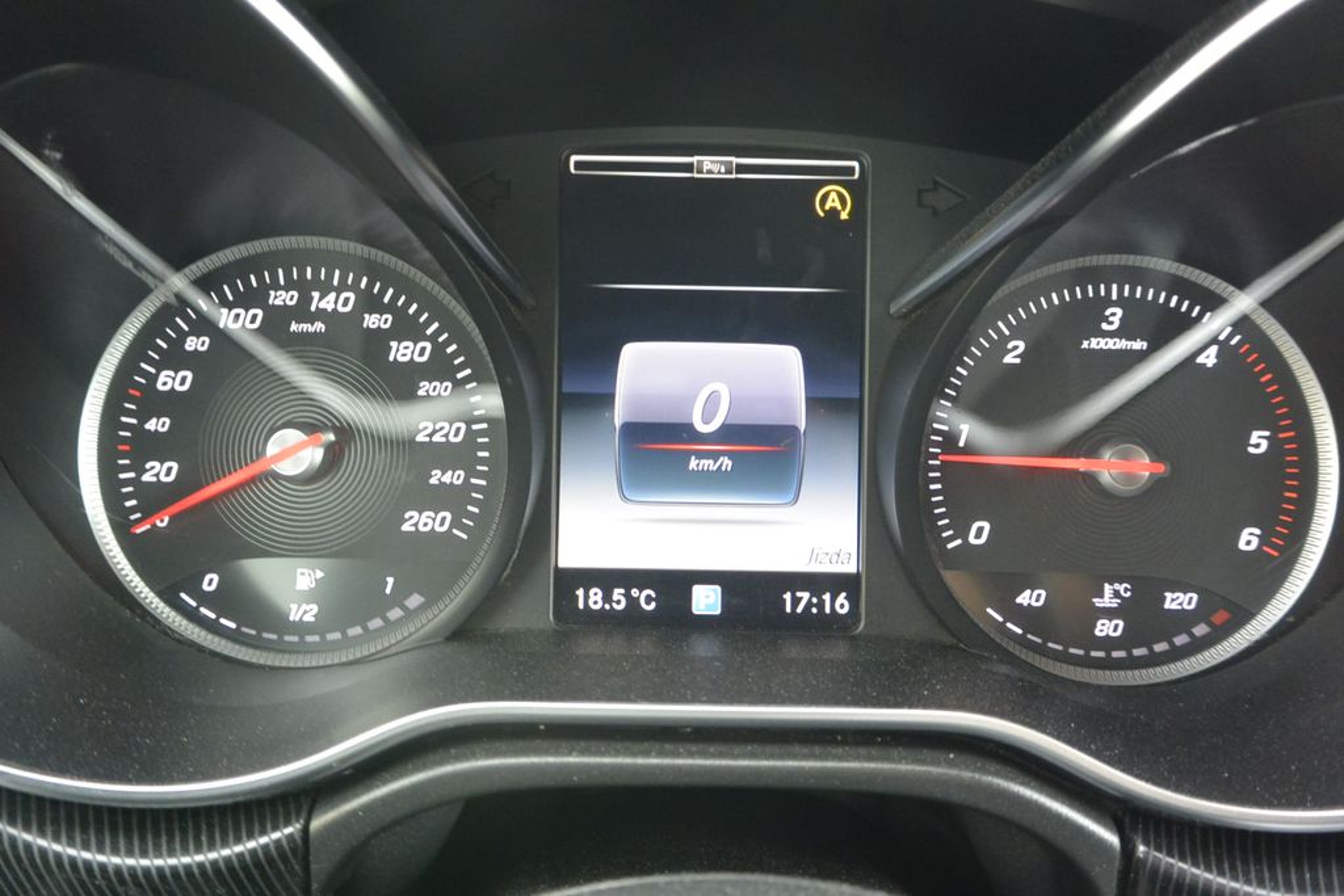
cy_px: 448
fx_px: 1008
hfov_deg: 67.4
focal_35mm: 27
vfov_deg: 47.9
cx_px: 672
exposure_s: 1/40
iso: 800
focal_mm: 10
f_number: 3.5
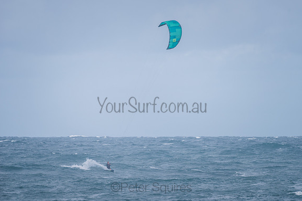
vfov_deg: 2.5
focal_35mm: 545
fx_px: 4573
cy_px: 97
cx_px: 185
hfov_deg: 3.8
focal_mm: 440
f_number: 5.6
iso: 72
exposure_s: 1/1000
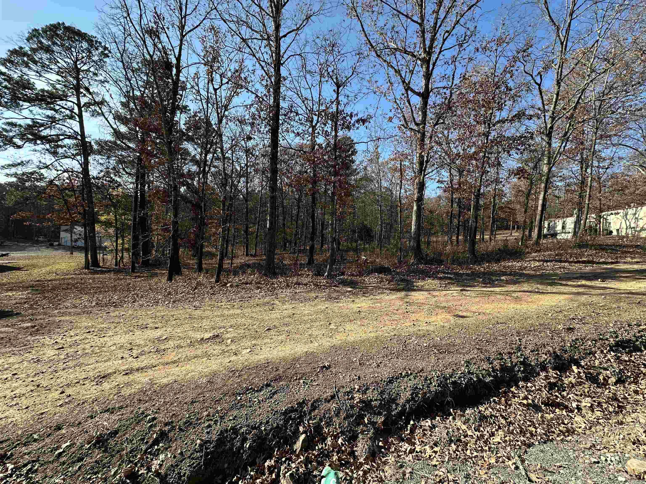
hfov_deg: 102.1
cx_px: 323
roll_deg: -4.0
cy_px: 242
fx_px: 261
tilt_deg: -1.2
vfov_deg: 85.7
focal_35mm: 14
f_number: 2.2
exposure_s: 1/662
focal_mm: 2.22
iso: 40
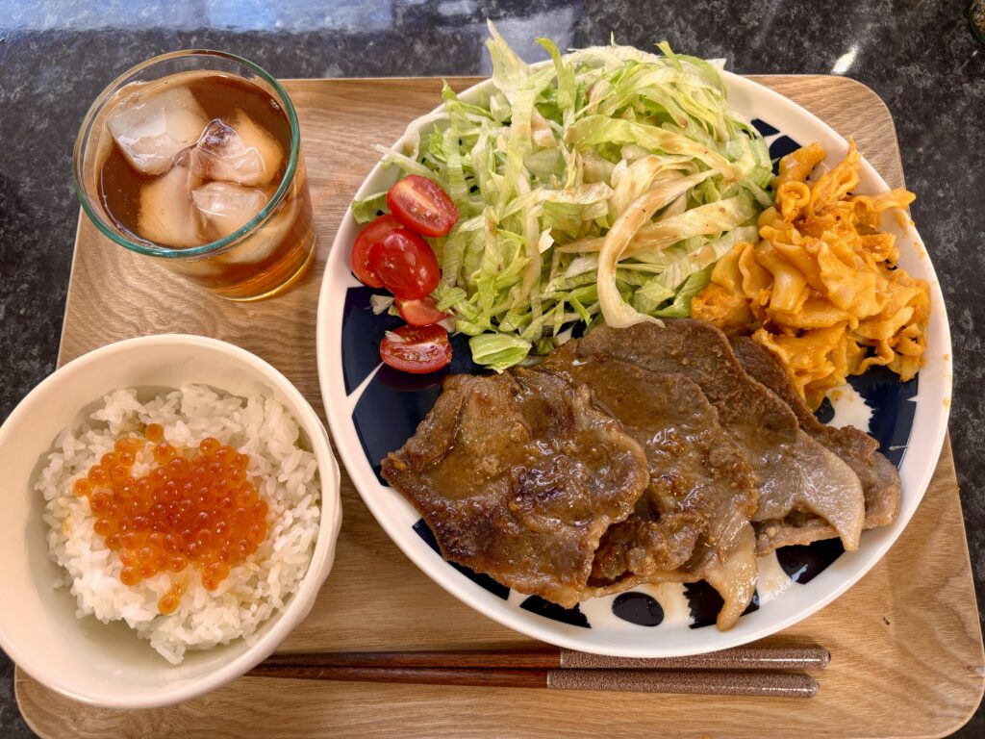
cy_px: 370
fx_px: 740
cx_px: 492
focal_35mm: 26
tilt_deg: -74.6
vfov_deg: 53.1
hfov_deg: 67.3
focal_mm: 5.96
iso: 125
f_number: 1.6
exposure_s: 1/50
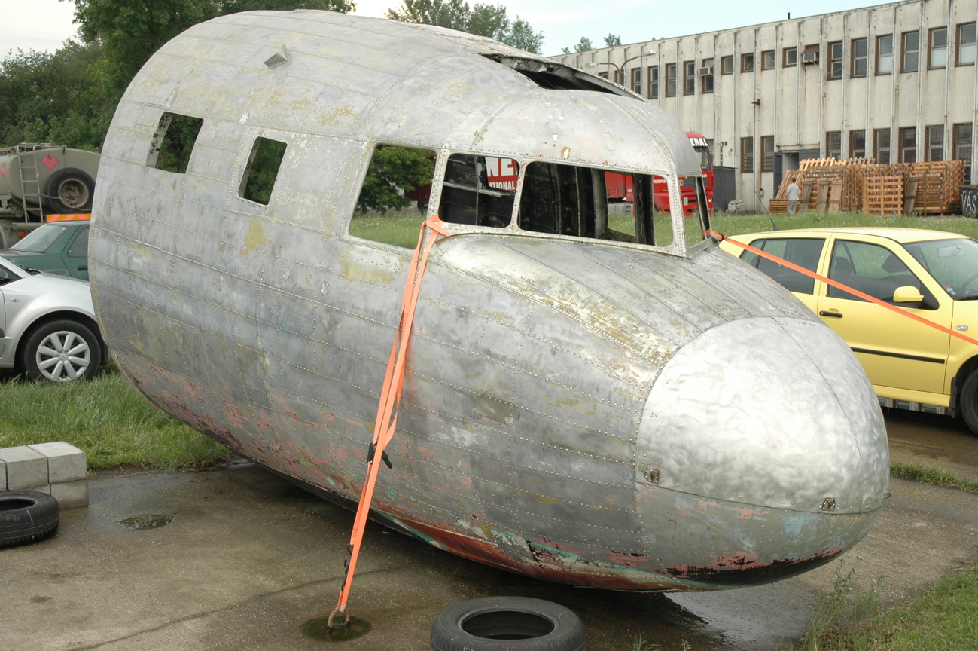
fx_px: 1181
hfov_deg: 45.0
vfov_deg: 30.8
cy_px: 326
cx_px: 489
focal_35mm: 44
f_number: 7.1
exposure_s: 1/200
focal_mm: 29
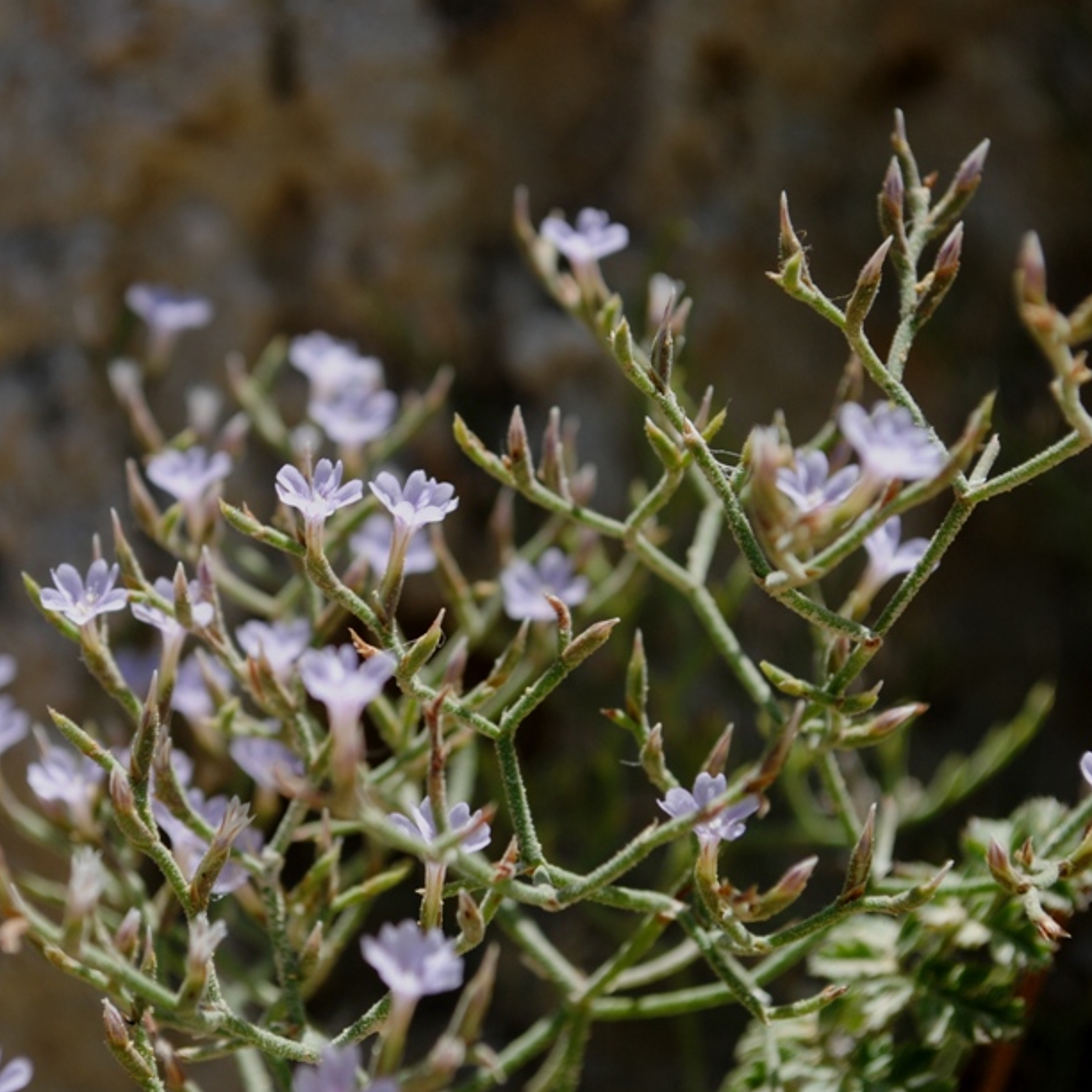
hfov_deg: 16.3
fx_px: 3806
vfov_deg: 16.3
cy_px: 544
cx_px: 310
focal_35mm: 107
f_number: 8
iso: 100
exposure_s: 1/200
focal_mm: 55
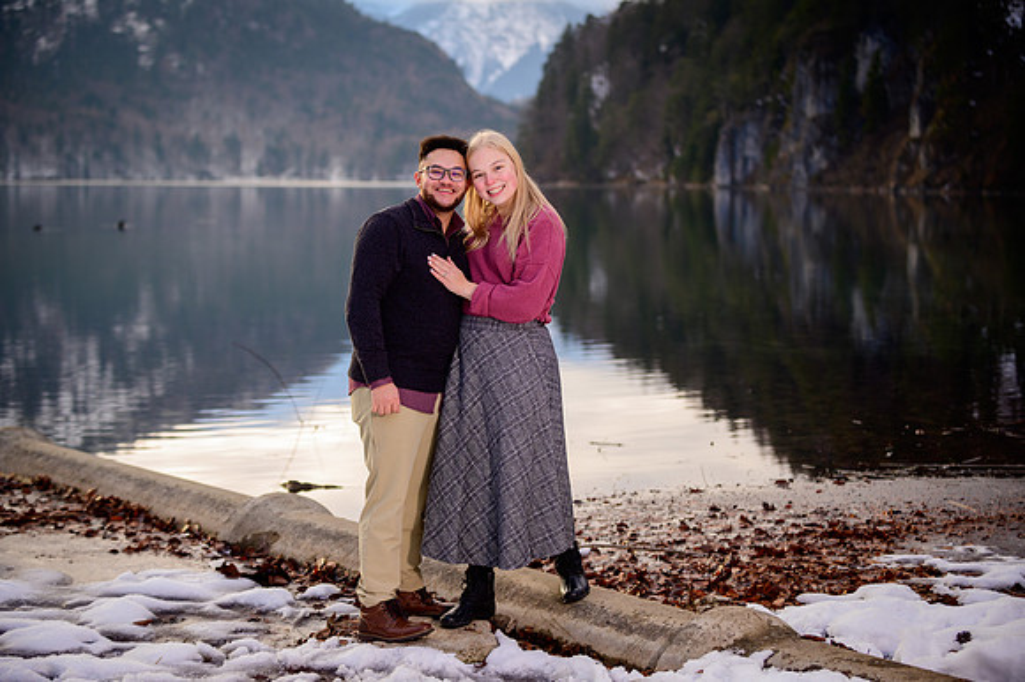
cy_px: 341
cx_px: 512
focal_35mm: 70
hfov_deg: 28.9
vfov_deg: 19.4
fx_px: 1992
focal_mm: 70
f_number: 2.8
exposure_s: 1/500
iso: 250
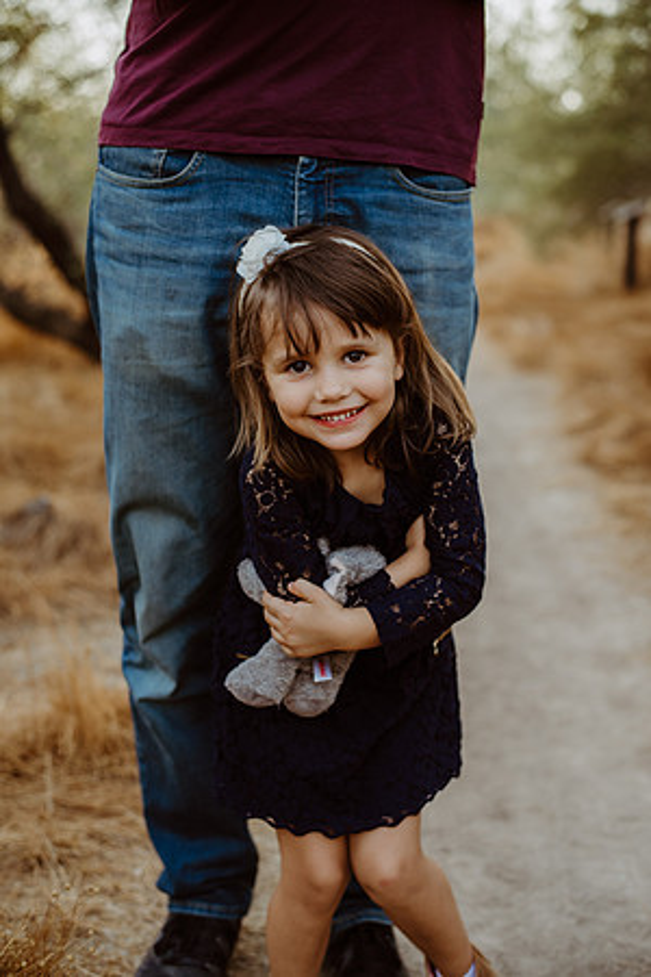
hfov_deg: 27.0
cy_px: 488
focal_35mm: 50
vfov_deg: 39.6
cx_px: 326
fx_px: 1356
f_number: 2.8
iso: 200
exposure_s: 1/320
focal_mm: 50
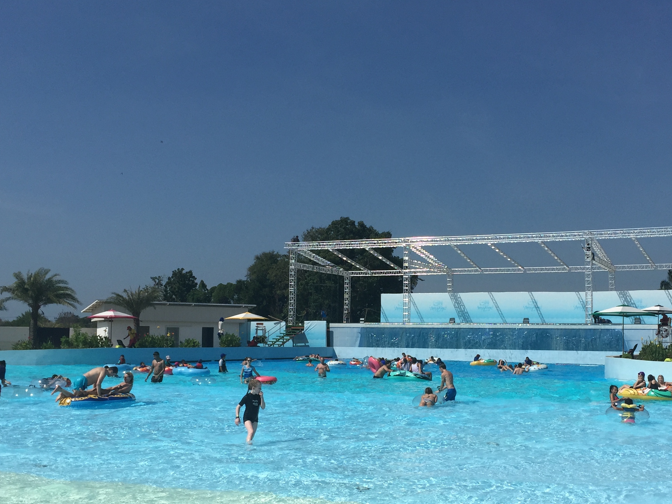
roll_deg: -1.2
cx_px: 392
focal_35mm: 44
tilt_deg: +2.0
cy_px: 308
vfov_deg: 32.7
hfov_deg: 42.8
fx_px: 854
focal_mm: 4.15
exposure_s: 1/5650
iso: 32
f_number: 2.2
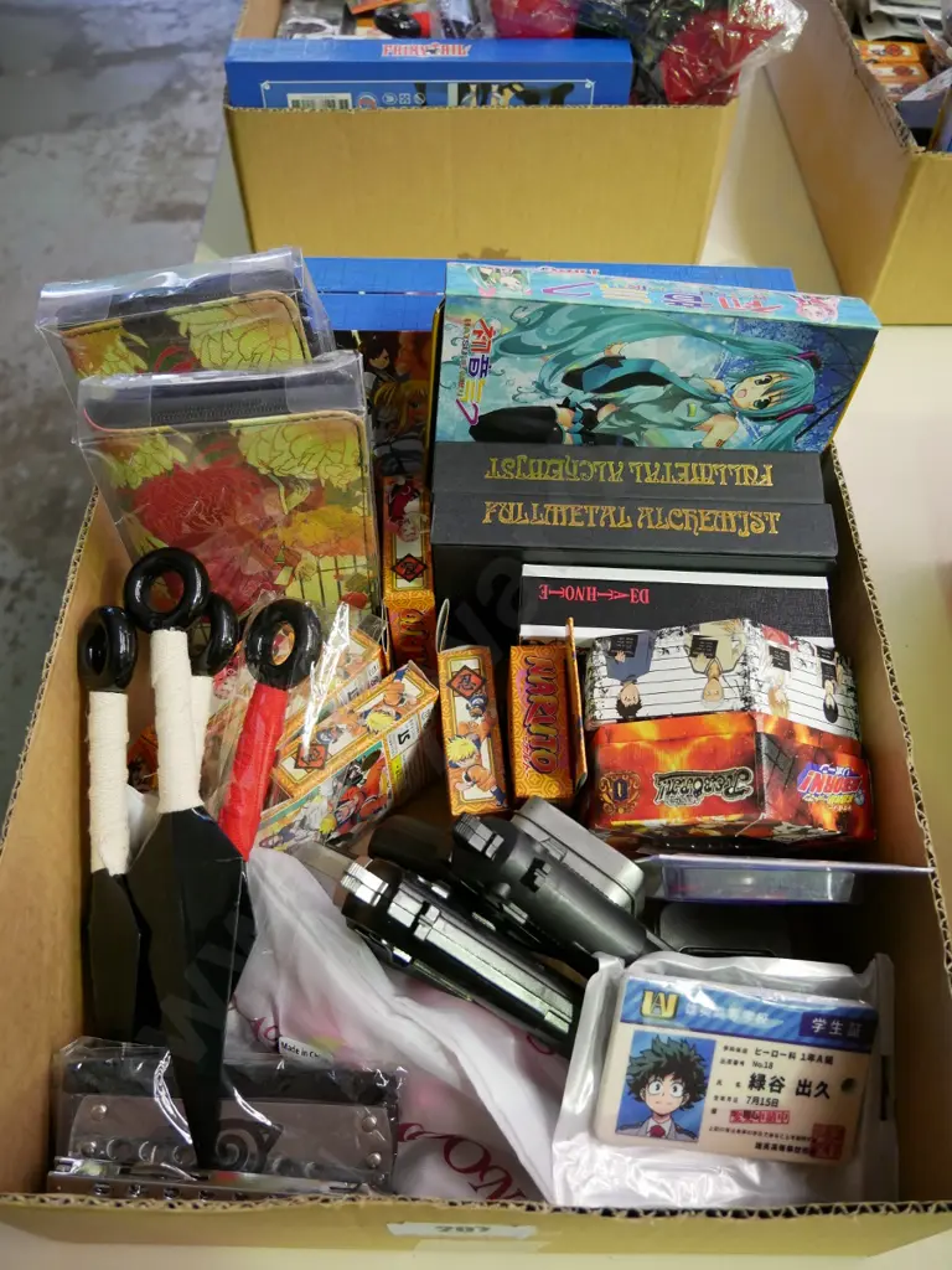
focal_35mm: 30
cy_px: 635
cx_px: 476
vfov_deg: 60.0
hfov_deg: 46.8
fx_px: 1100
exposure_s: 1/60
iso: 1600
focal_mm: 15
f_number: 3.7
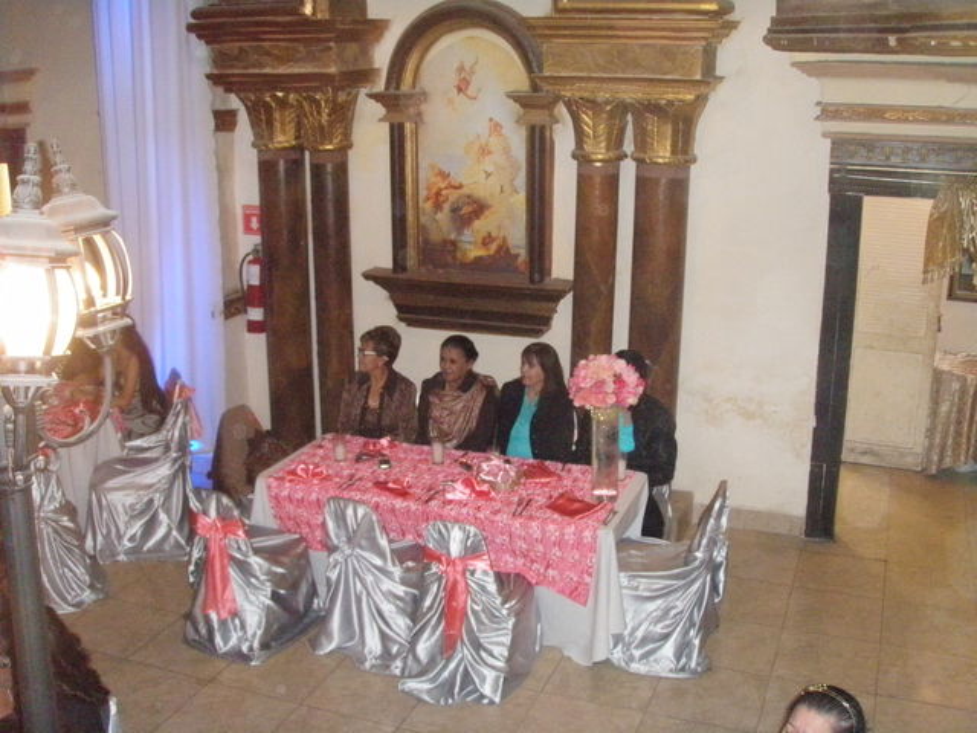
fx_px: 1073
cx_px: 488
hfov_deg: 49.0
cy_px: 366
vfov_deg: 37.7
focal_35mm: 38
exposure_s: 1/30
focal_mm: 6.7
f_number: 3.5
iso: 800
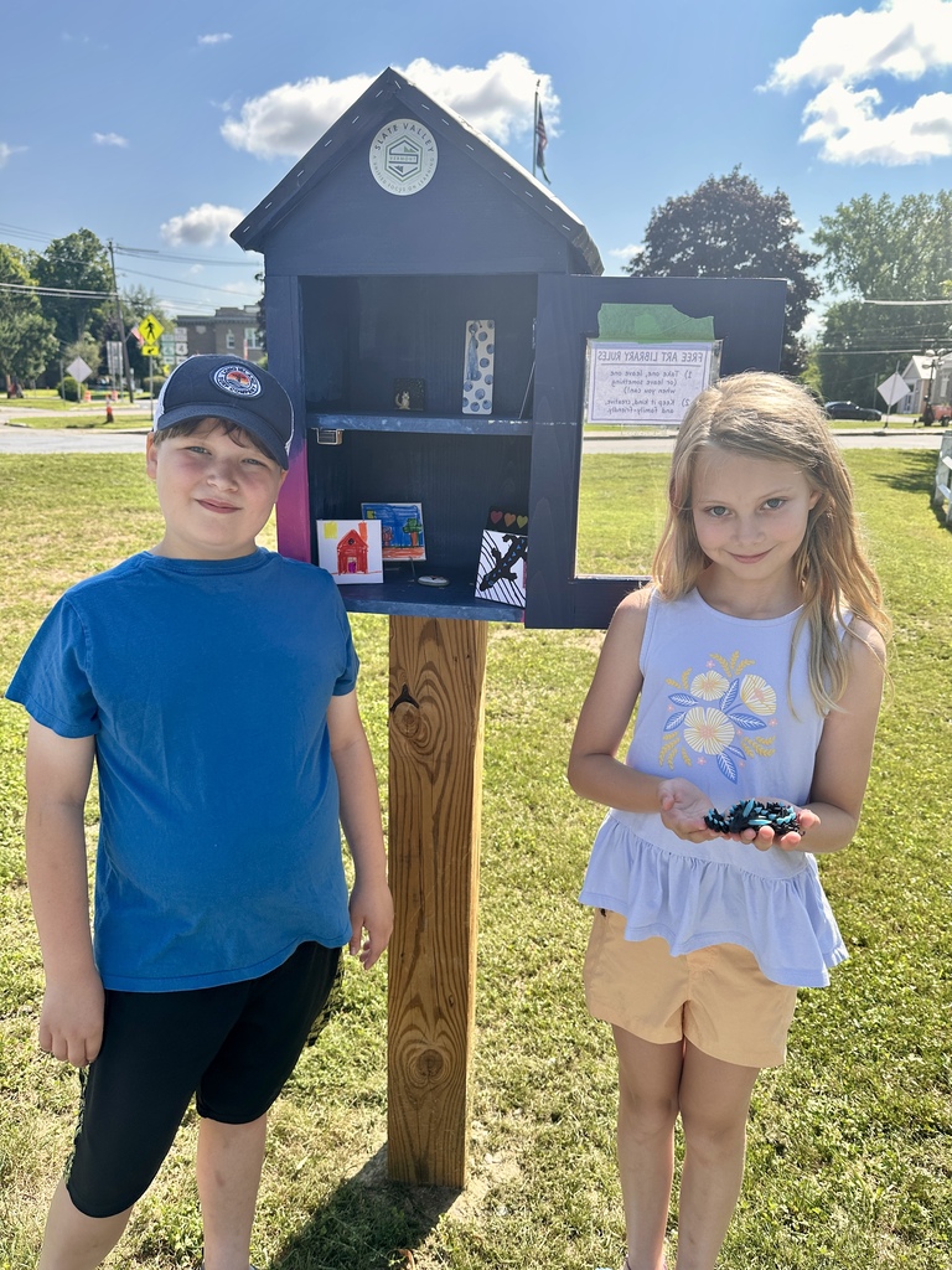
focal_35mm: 24
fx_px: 880
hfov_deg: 56.8
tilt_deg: -12.9
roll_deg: -1.4
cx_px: 476
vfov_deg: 71.6
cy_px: 635
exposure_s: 1/1412
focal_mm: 6.86
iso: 80
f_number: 1.78
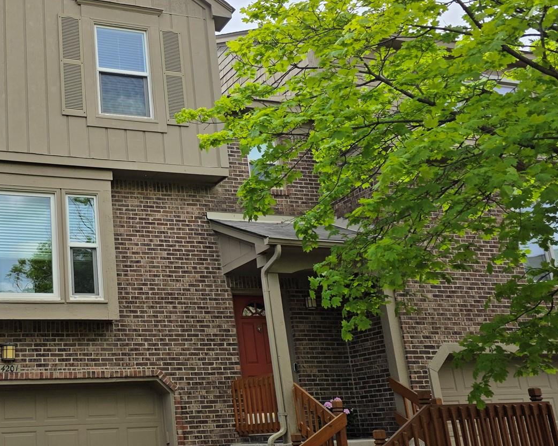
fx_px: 727
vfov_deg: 34.1
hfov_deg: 39.9
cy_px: 235
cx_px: 95
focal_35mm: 44
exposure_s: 1/4889
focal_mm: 6.3
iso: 80
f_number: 1.7
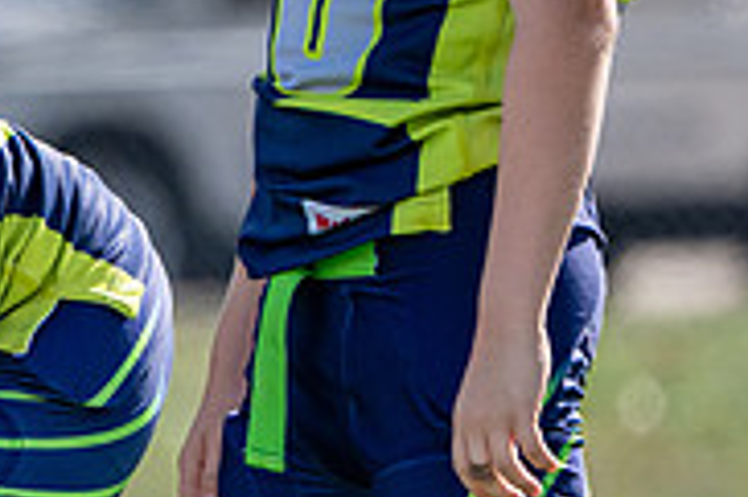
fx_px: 35227
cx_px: -368
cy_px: 400
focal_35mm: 1697
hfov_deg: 1.2
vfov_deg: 0.8
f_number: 5.6
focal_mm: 370
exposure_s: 1/2500
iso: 640
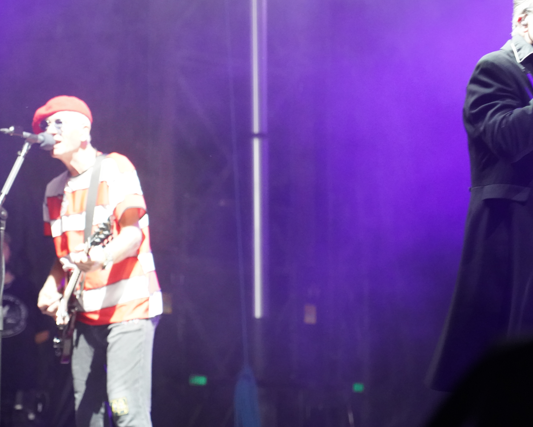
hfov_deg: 16.2
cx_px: 232
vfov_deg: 13.0
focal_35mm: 119
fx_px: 1877
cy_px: 214
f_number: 4
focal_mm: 105
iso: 12800
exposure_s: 1/160
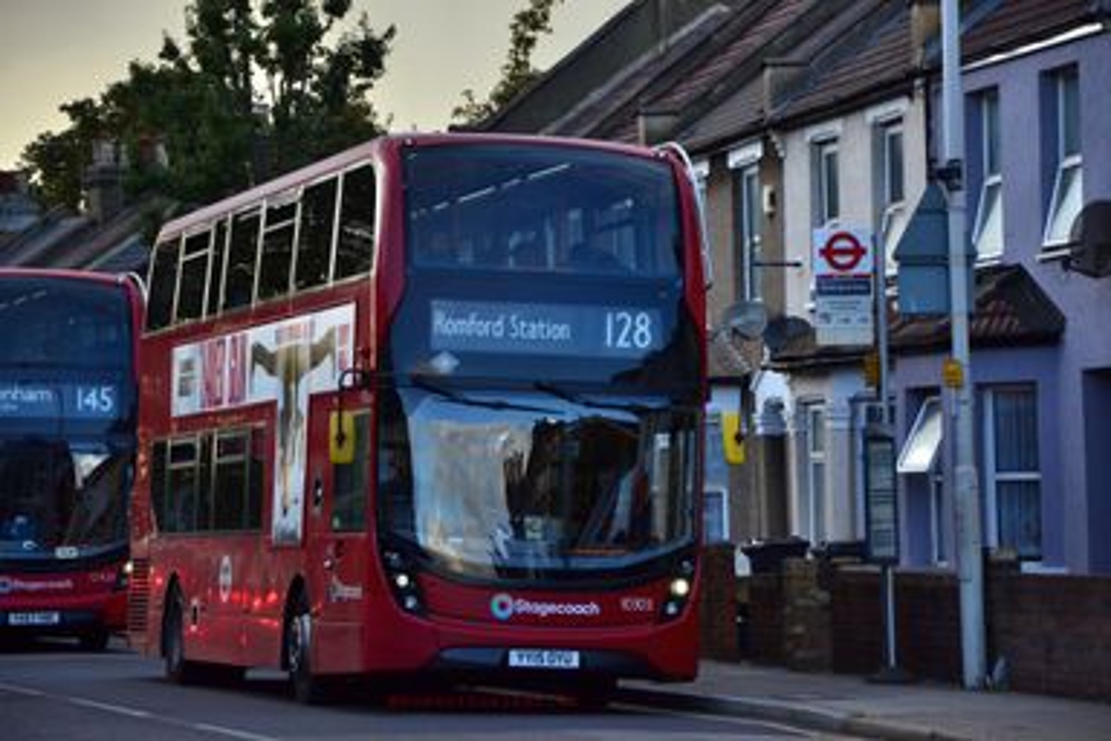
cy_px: 370
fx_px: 4259
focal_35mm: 138
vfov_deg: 9.9
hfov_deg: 14.9
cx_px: 556
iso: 200
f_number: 5.6
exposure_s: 1/250
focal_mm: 92
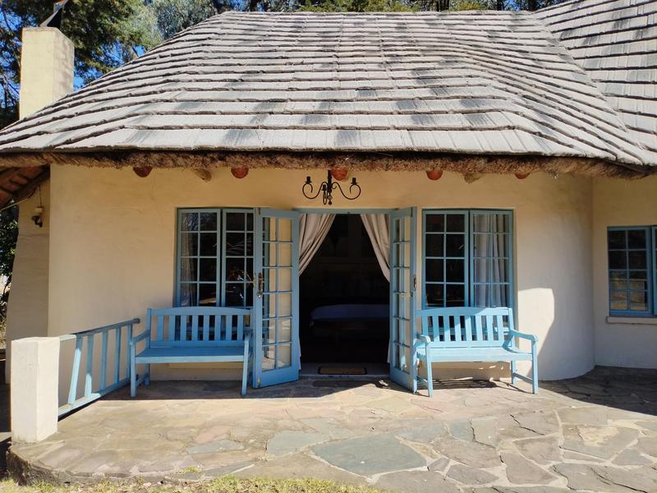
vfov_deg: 53.1
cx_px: 328
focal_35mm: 26
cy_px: 246
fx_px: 493
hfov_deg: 67.3
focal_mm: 4.25
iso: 100
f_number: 1.8
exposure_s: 1/1504
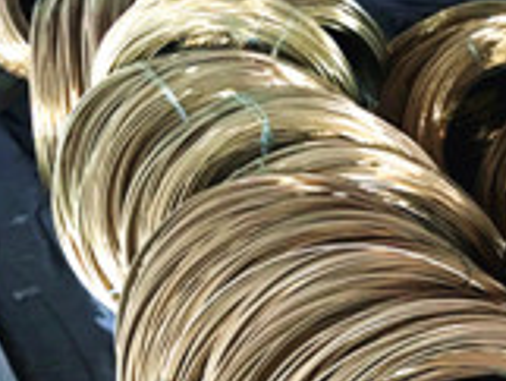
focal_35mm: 72
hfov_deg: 24.4
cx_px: 613
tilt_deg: -39.8
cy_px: 435
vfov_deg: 19.5
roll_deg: +6.3
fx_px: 1053
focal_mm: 4.15
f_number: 2.2
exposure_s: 1/17
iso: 200
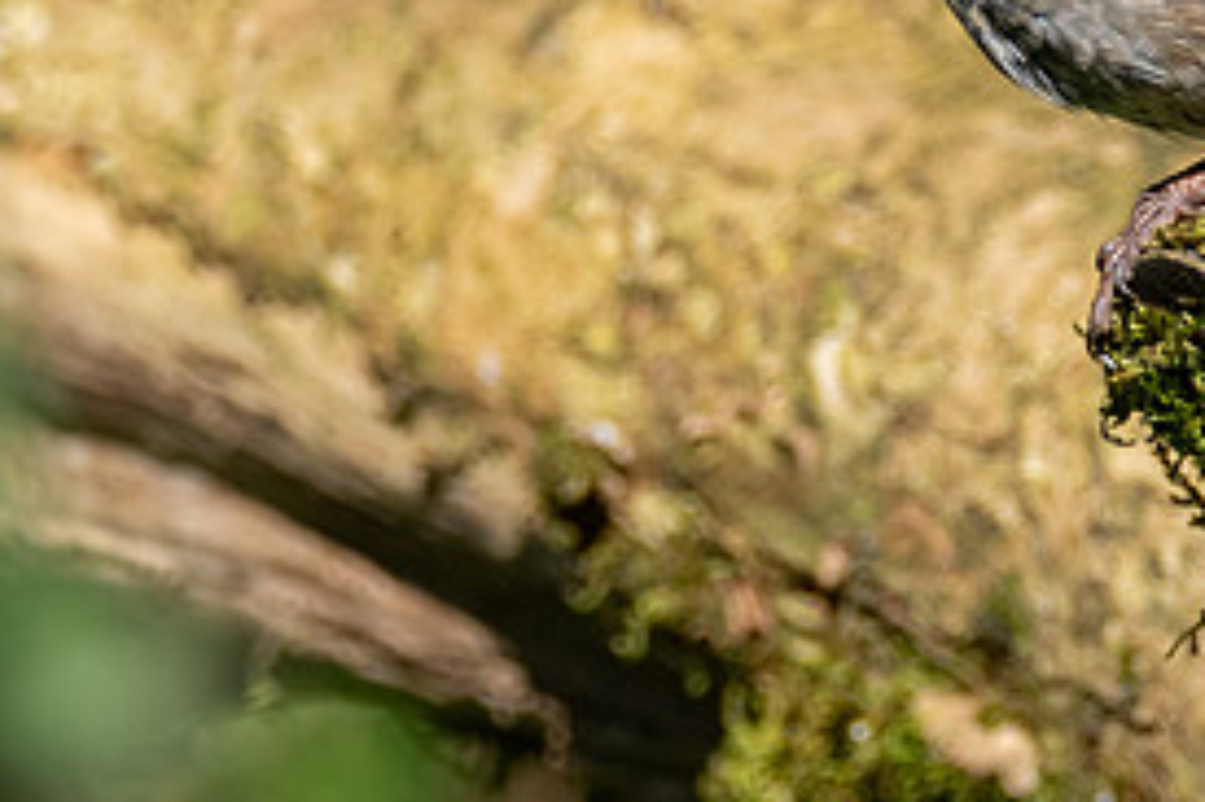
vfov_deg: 0.6
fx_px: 80884
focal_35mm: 2418
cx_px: 963
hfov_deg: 0.9
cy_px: -71
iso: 200
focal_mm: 420
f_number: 5.6
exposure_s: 1/1250
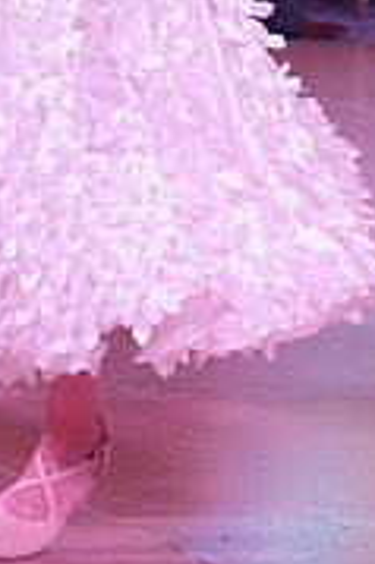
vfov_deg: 4.8
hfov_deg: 3.2
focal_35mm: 425
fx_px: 6653
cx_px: -80
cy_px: -224
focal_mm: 131
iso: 2000
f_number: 5.6
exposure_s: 1/200
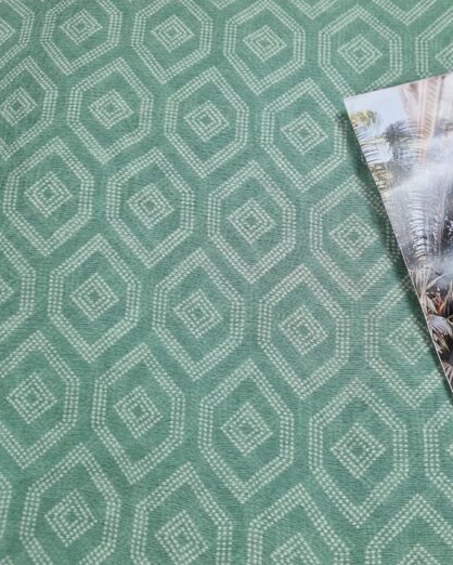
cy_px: 282
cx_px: 337
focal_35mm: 34
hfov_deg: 42.1
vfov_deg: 52.8
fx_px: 569
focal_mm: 5.4
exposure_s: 1/120
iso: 100
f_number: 1.8
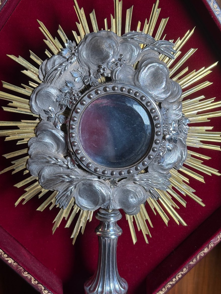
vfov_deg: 38.9
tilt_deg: -9.3
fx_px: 417
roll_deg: -0.9
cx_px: 109
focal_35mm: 49
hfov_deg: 29.7
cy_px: 146
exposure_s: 1/121
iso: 64
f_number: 1.78
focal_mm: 6.76
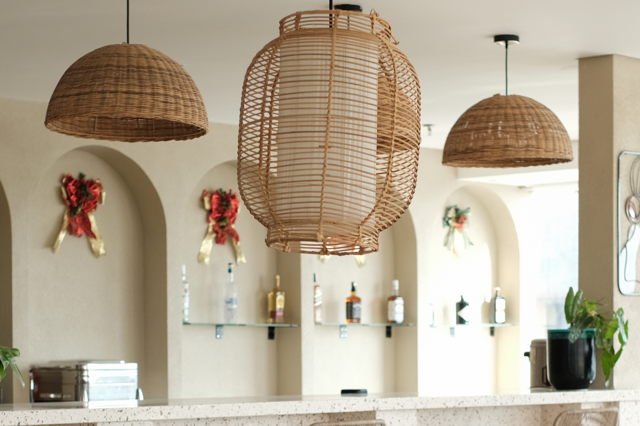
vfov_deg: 13.5
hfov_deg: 20.4
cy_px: 413
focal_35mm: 100
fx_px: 1778
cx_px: 327
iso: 320
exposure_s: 1/250
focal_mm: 30
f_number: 2.8
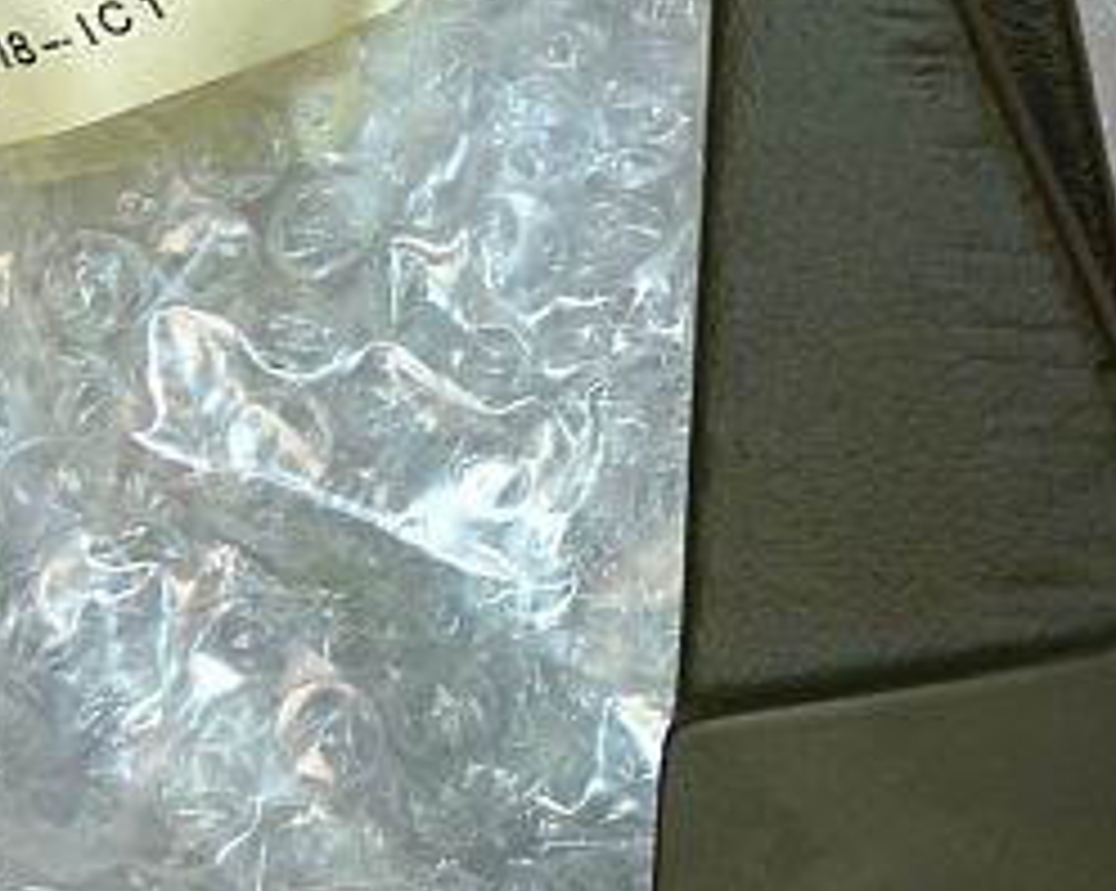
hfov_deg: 22.5
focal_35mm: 85
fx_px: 2805
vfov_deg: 18.0
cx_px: 603
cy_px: 468
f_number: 2.8
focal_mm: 4.8
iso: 100
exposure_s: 1/50
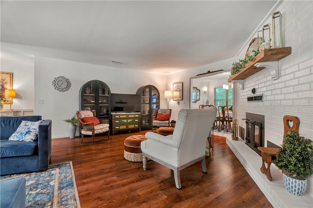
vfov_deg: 73.7
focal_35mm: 16
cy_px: 104
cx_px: 156
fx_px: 139
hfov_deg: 96.7
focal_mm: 16
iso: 100
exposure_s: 1/2.5
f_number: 7.1
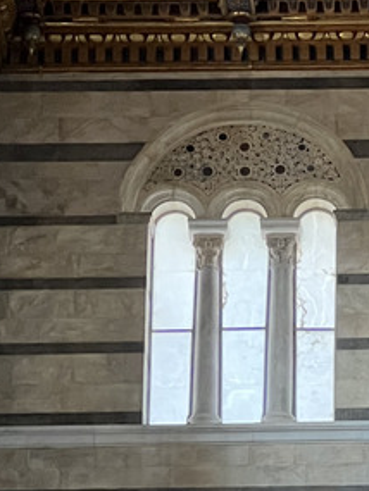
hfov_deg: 4.6
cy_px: 677
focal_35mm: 324
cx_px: 586
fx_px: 4602
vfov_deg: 6.1
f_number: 2.8
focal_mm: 9
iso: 320
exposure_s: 1/81
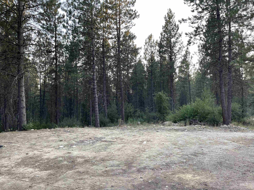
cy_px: 95
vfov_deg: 53.1
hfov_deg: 67.3
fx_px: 191
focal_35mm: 26
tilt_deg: +3.8
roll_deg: +0.2
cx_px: 127
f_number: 1.6
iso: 32
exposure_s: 1/121
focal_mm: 5.1
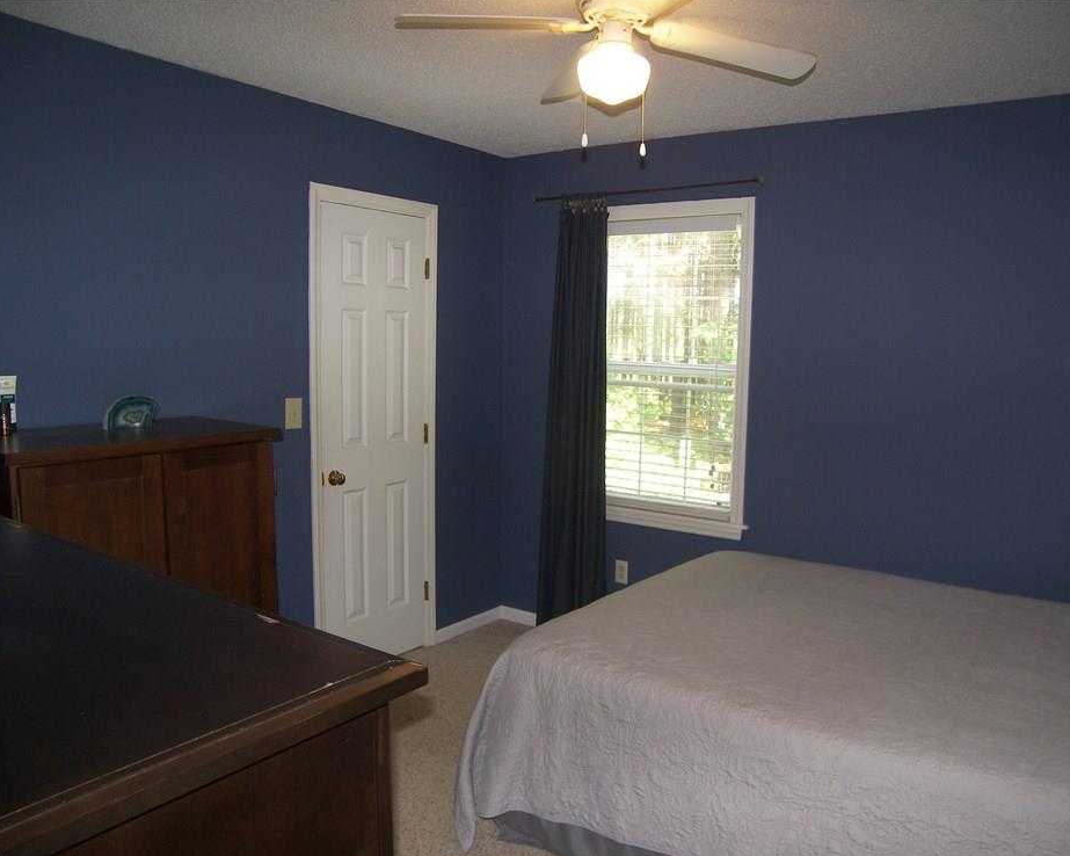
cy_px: 441
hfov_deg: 66.0
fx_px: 823
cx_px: 552
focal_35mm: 26
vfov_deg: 54.9
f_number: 2.8
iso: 100
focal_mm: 5
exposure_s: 1/30
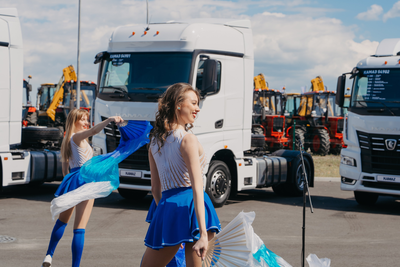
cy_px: 134
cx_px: 200
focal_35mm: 70
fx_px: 778
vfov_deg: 19.5
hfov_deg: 28.8
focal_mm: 70
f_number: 6.3
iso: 100
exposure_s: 1/400
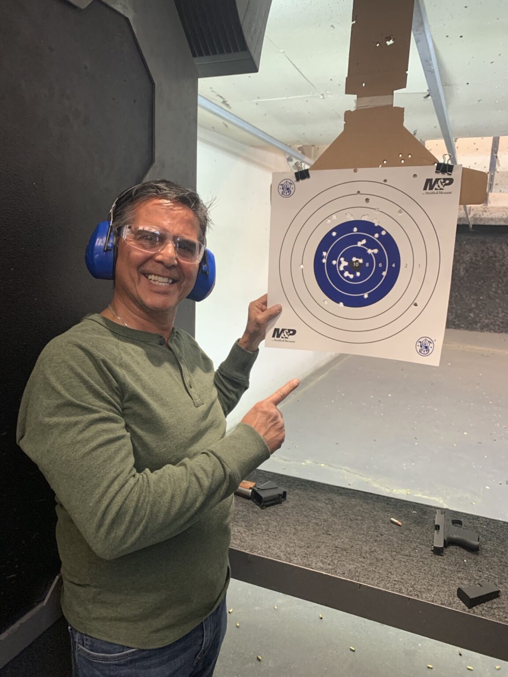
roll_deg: -1.7
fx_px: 509
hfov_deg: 53.1
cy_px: 338
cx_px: 254
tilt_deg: -9.2
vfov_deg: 67.3
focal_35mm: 26
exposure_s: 1/60
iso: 200
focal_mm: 4.25
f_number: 1.8
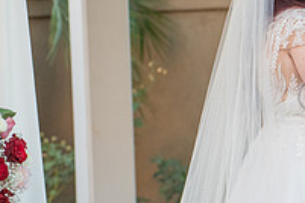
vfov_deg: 3.4
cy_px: 84
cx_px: 417
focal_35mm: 403
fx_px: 3414
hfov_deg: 5.1
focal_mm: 140
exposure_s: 1/320
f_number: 4
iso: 800
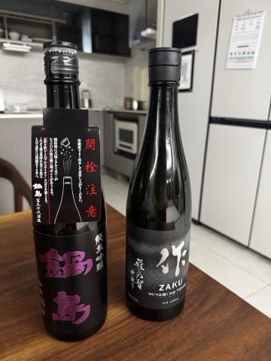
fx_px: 251
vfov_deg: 71.6
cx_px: 136
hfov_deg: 56.8
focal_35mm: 24
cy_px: 180
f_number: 1.78
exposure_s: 1/40
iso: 800
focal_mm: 6.76
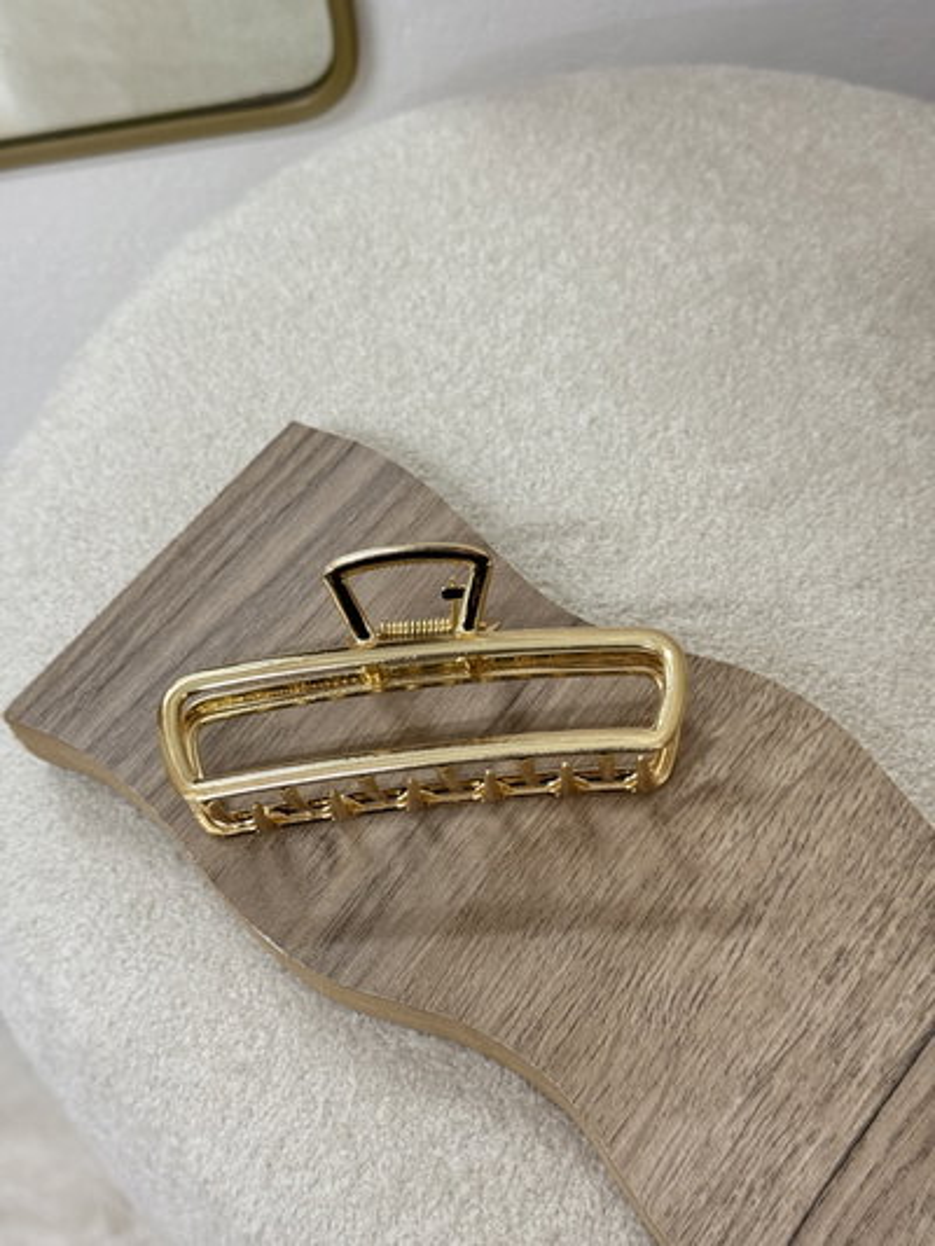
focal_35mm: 48
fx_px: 1728
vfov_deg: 39.6
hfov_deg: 30.3
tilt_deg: -59.4
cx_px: 468
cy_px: 623
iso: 200
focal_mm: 6.76
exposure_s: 1/33
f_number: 1.78
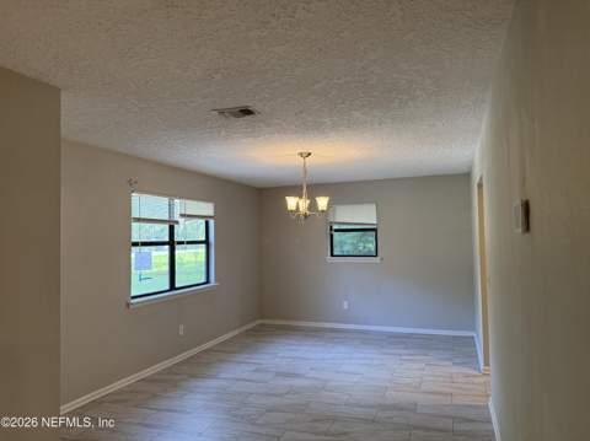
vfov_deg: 56.7
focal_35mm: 24
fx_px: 409
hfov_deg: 71.7
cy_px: 220
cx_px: 295
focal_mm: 6.76
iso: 200
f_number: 1.78
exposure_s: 1/138
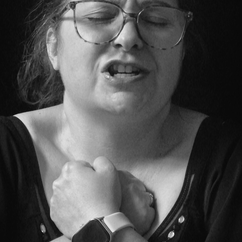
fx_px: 1487
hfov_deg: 9.3
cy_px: 107
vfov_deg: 9.3
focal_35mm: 188
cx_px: 119
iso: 6400
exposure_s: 1/320
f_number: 4
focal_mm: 42.7
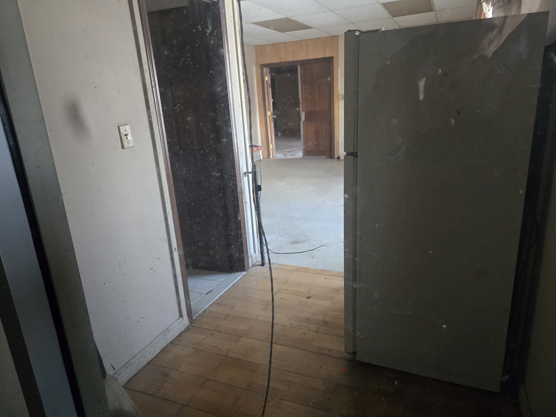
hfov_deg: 73.9
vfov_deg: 58.9
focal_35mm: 23
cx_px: 278
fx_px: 369
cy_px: 208
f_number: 1.8
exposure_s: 1/120
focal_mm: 5.4
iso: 1000
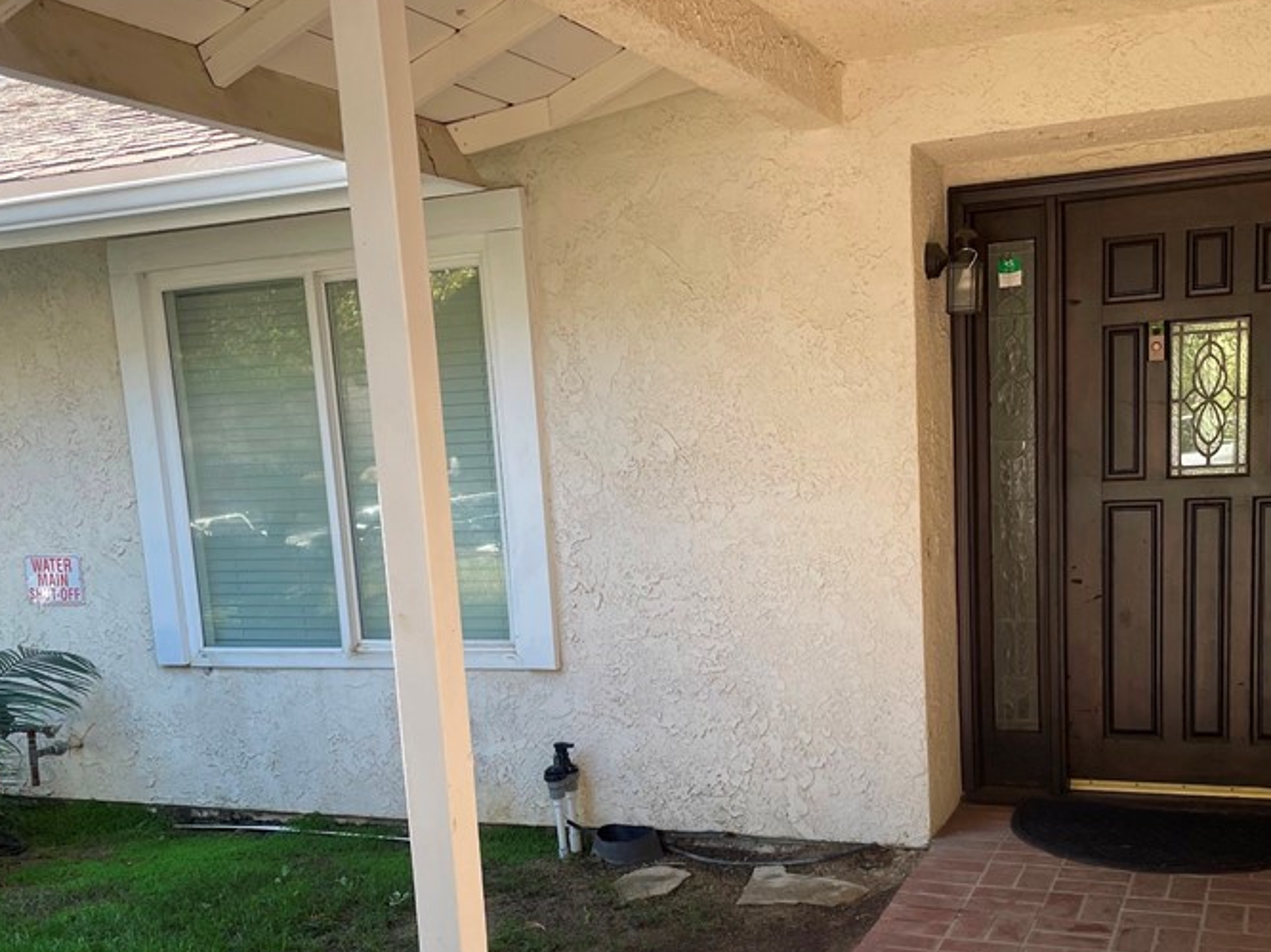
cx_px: 677
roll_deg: +3.2
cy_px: 674
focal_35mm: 40
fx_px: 1468
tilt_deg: -10.7
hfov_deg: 46.8
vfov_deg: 35.4
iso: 32
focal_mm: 4.2
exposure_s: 1/200
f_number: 1.6
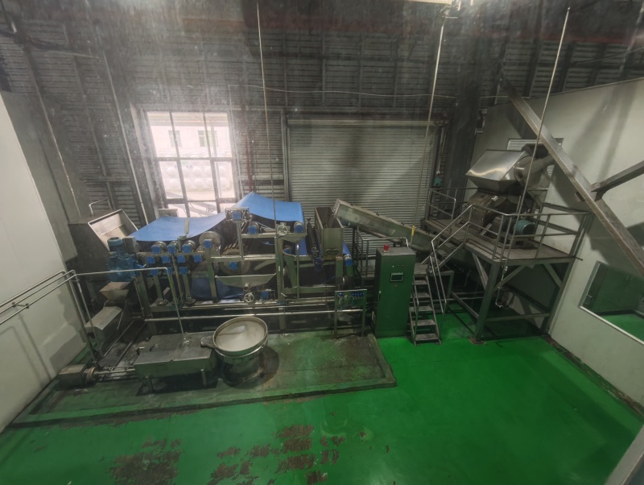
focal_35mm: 14
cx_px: 322
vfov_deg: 85.8
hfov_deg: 102.0
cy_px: 242
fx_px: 261
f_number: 2.2
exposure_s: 1/30.3
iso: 1250
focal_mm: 2.16
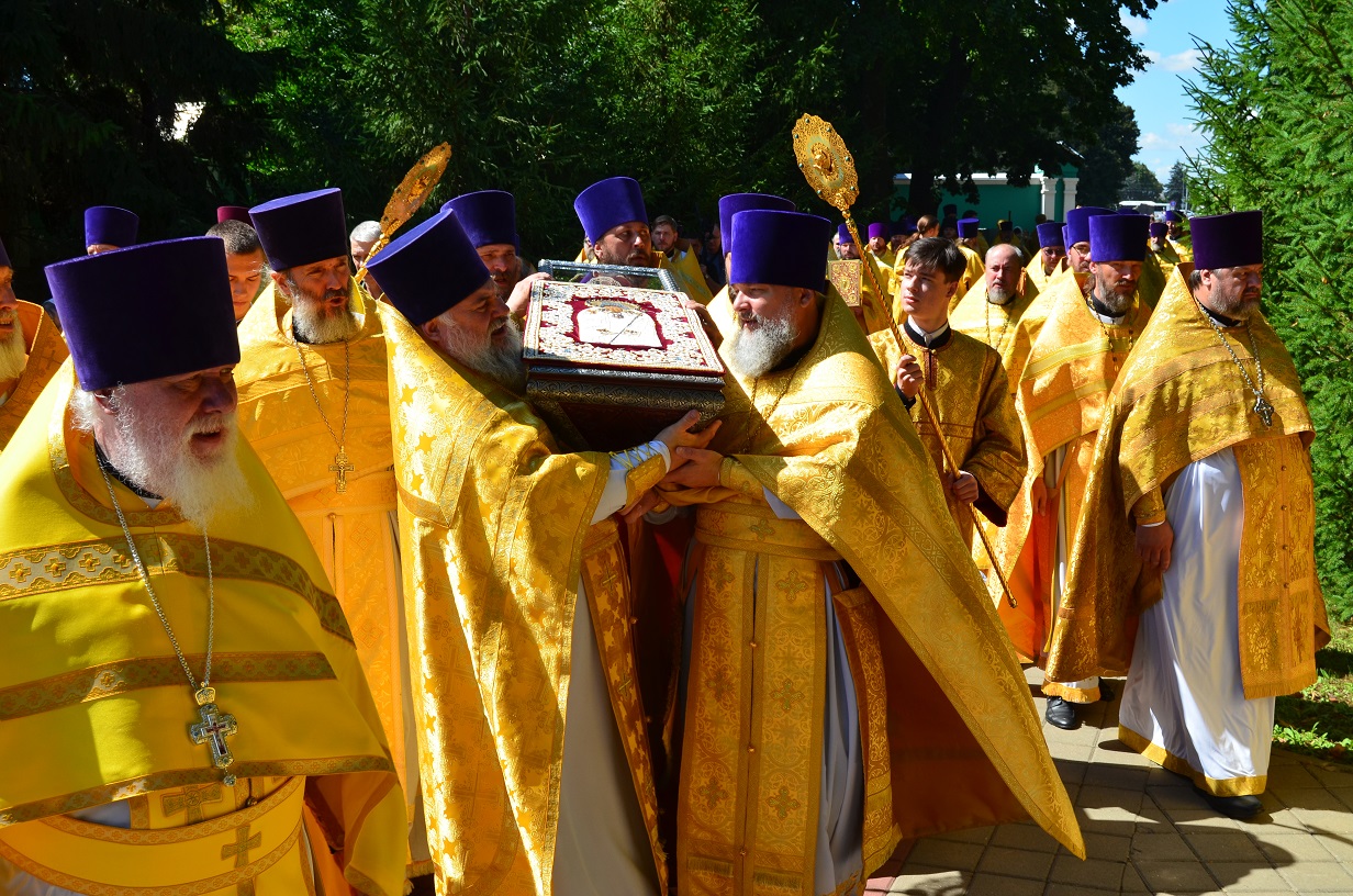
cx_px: 676
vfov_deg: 31.8
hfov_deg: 46.5
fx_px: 1575
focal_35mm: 42
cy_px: 448
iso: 200
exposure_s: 1/250
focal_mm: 28
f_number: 10
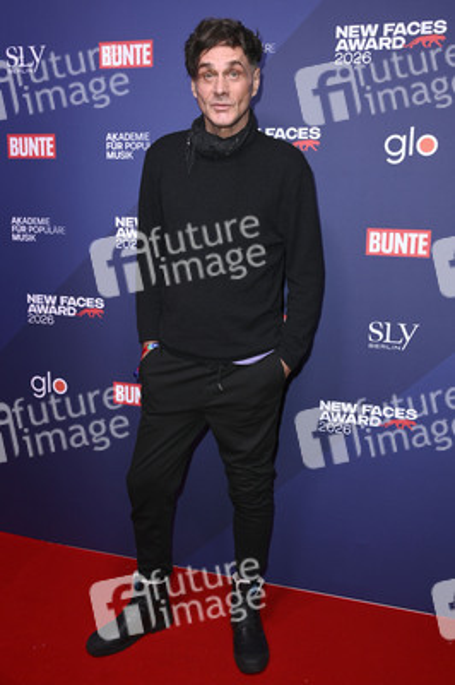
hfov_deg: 37.8
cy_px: 342
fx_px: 665
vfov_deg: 54.5
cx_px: 228
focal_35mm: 35
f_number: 5.6
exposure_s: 1/250
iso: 800
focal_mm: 35
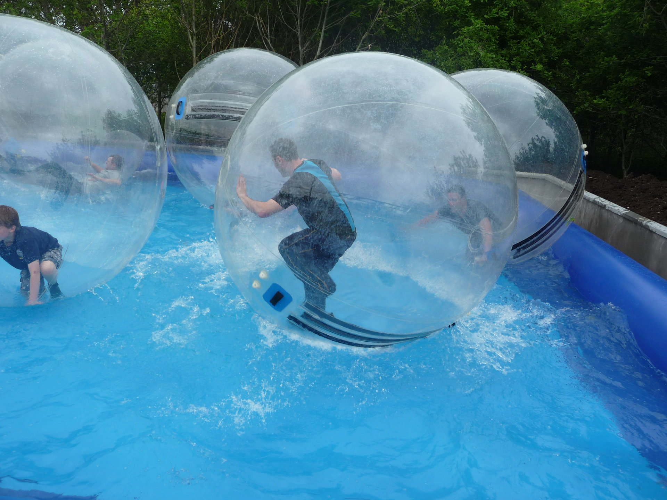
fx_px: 578
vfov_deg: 46.8
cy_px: 250
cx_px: 334
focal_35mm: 30
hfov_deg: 60.0
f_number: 3.4
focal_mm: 5
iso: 100
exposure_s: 1/320
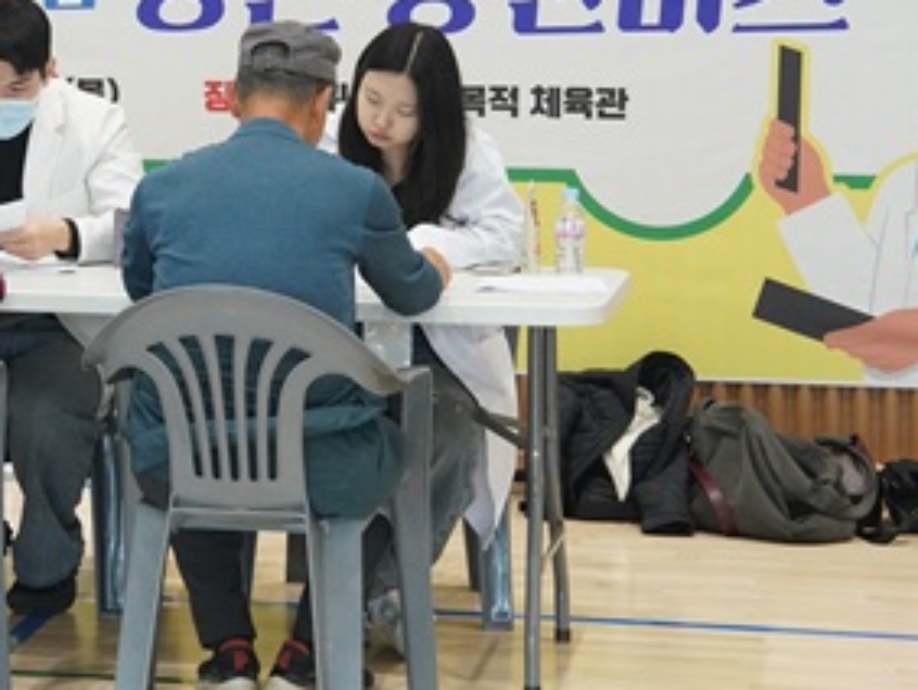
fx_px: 4114
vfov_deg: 9.5
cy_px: 41
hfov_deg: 12.6
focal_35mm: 155
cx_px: 62
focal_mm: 70
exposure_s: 1/125
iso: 3200
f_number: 9
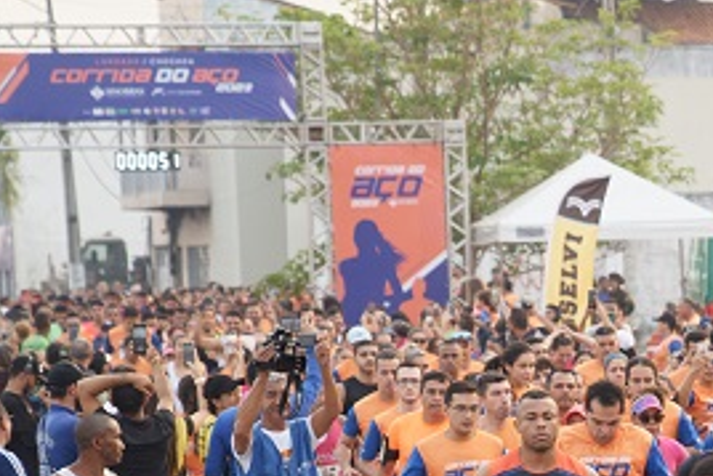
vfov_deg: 6.5
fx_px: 4141
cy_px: 573
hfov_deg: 9.7
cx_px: 822
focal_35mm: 209
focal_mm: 70
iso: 1250
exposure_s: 1/1250
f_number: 2.8
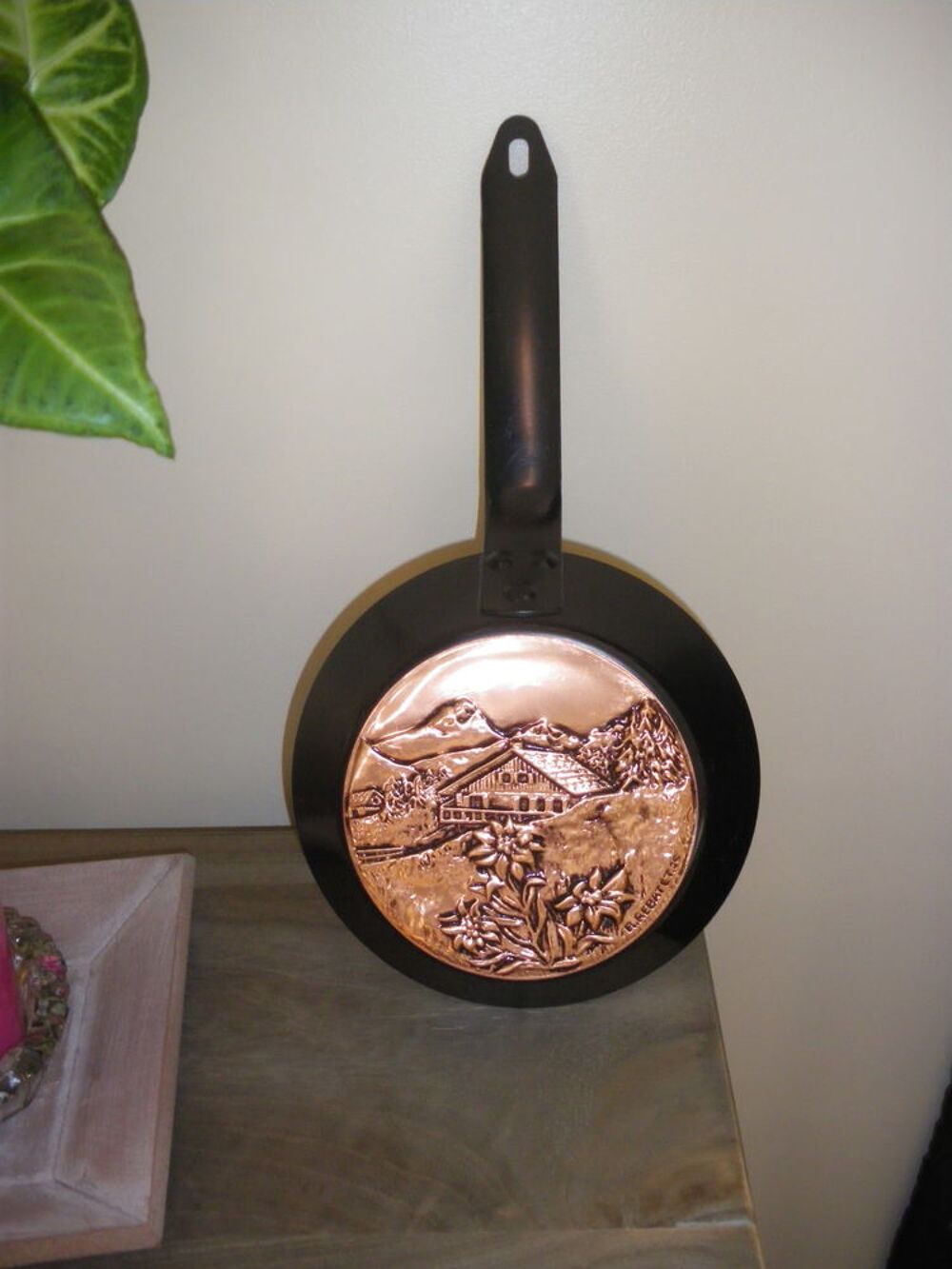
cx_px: 476
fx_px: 1320
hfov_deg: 39.7
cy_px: 634
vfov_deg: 51.4
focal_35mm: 36
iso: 400
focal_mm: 6.3
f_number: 3.5
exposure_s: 1/50
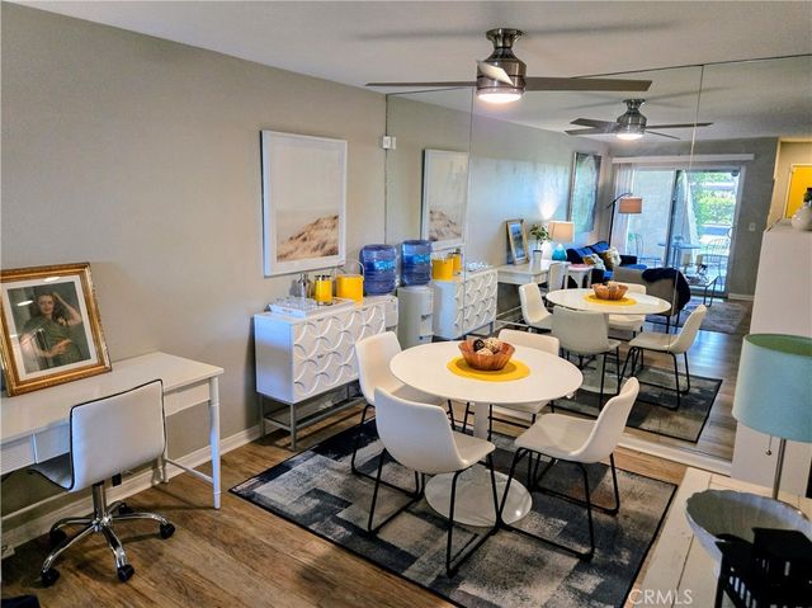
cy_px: 304
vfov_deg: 58.8
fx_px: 539
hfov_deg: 74.0
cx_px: 406
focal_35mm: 23
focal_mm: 5.4
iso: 500
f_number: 1.8
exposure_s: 1/120
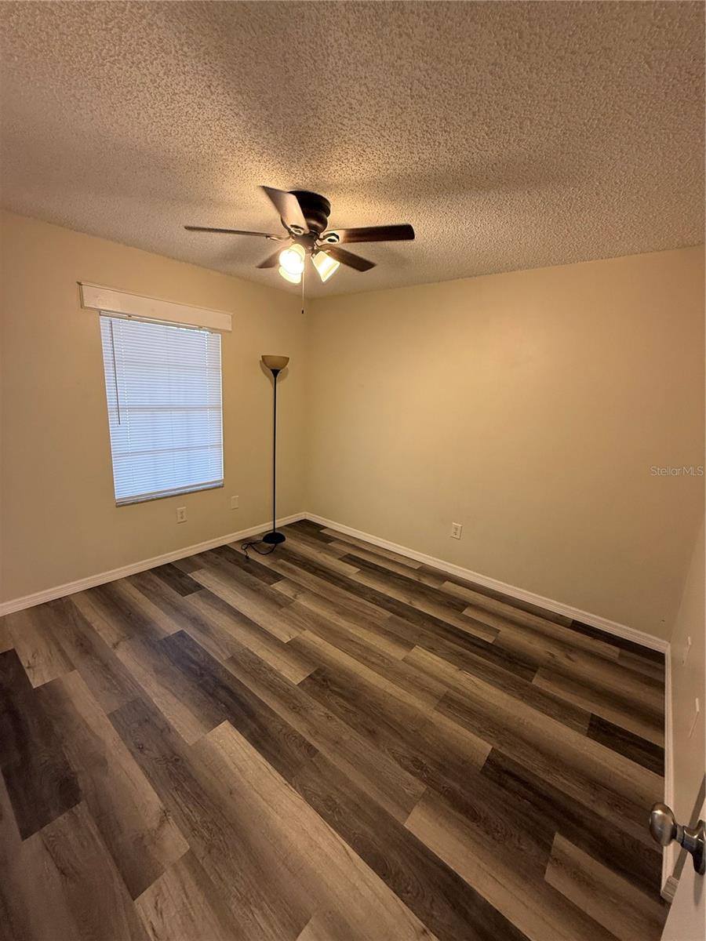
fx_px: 381
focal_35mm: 14
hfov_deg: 85.7
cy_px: 470
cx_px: 353
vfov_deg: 102.1
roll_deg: -3.6
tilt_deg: -10.9
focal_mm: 2.22
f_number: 2.2
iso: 320
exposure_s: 1/120
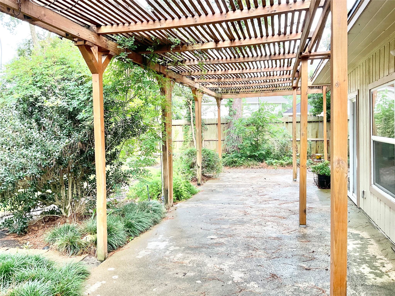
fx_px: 331
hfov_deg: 61.7
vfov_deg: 48.2
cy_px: 148
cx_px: 198
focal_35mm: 29
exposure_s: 1/122
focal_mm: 3
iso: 64
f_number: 1.8
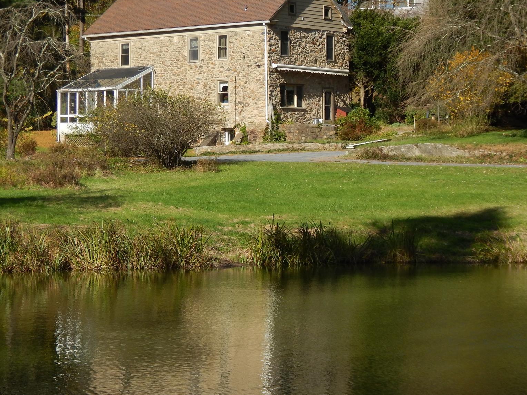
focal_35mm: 102
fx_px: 1553
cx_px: 221
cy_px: 179
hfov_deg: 19.3
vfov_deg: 14.5
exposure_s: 1/800
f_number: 4.2
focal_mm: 13.5
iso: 125
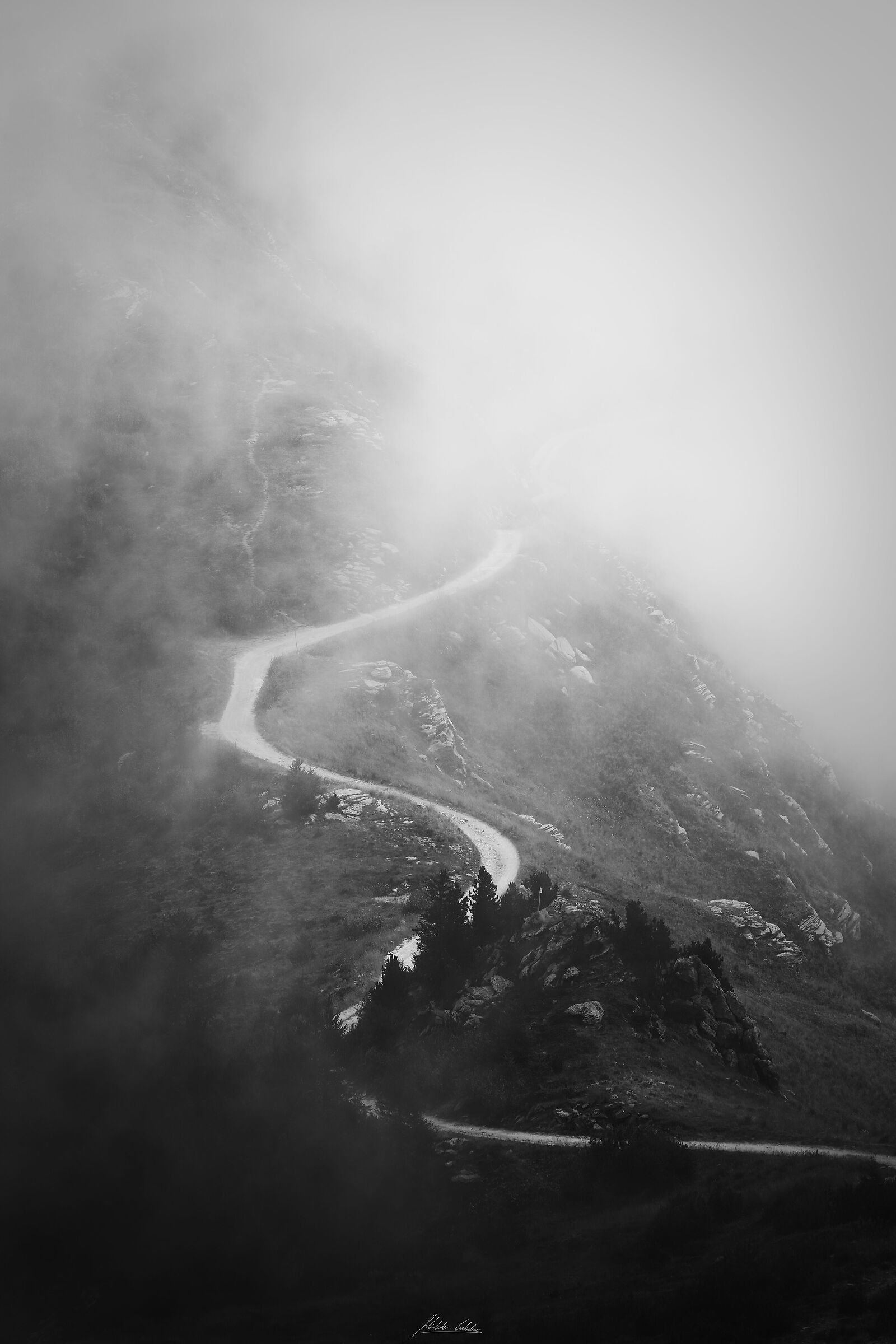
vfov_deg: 13.4
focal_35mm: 153
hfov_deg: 9.0
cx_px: 448
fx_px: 5712
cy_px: 672
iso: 50
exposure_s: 1/400
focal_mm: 153
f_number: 5.6
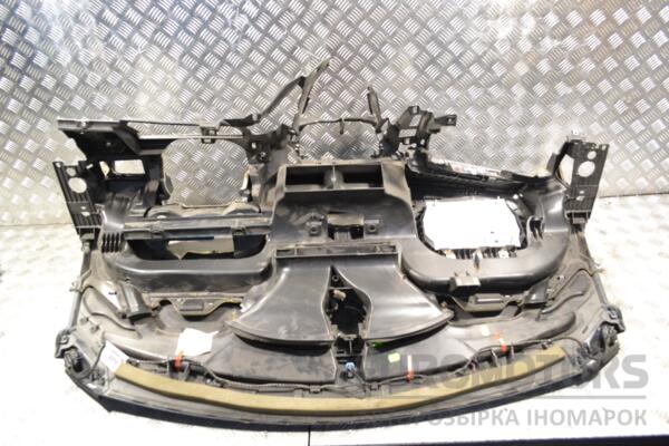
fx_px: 502
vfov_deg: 47.9
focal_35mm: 27
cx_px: 334
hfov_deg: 67.4
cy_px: 223
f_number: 6.3
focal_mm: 18
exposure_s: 1/160
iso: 3200
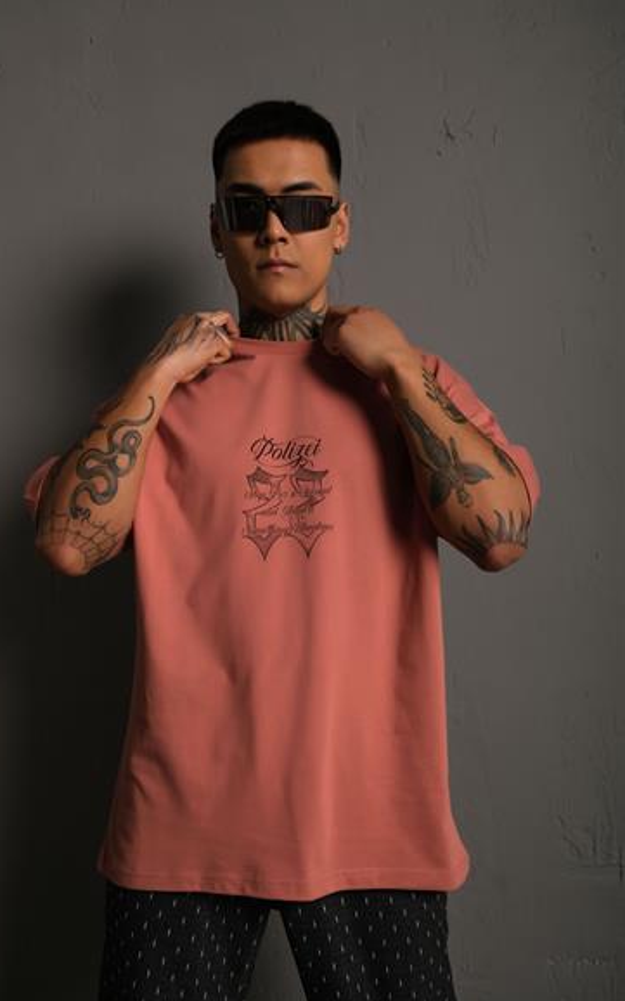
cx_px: 289
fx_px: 900
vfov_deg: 58.2
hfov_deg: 38.3
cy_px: 501
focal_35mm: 33
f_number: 5
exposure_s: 1/160
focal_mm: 21.4
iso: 160
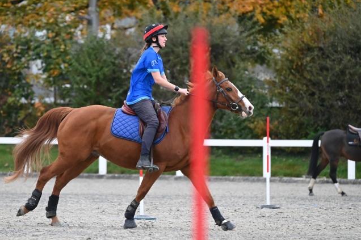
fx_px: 3026
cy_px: 119
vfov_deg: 4.5
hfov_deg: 6.8
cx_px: 145
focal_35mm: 302
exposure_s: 1/1250
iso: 8000
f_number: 5.6
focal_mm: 240
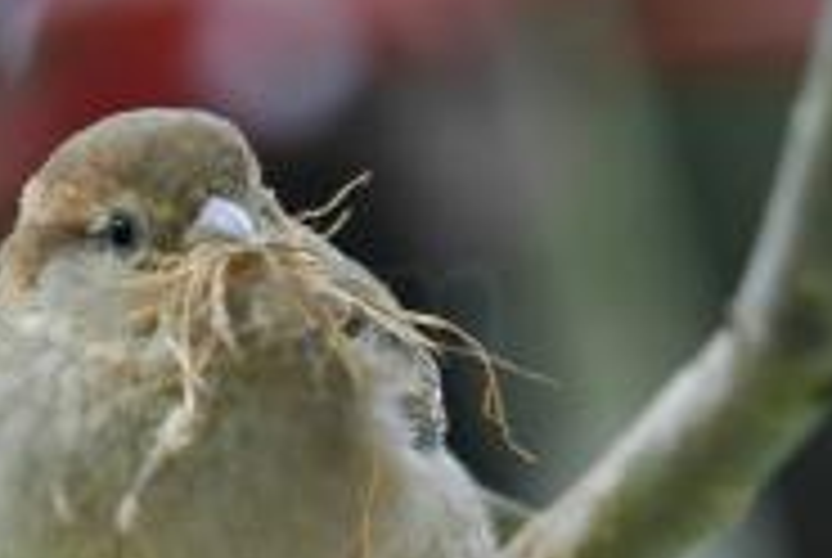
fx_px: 37453
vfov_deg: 0.9
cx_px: 193
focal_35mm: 1618
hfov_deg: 1.3
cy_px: 544
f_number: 8
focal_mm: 500
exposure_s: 1/80
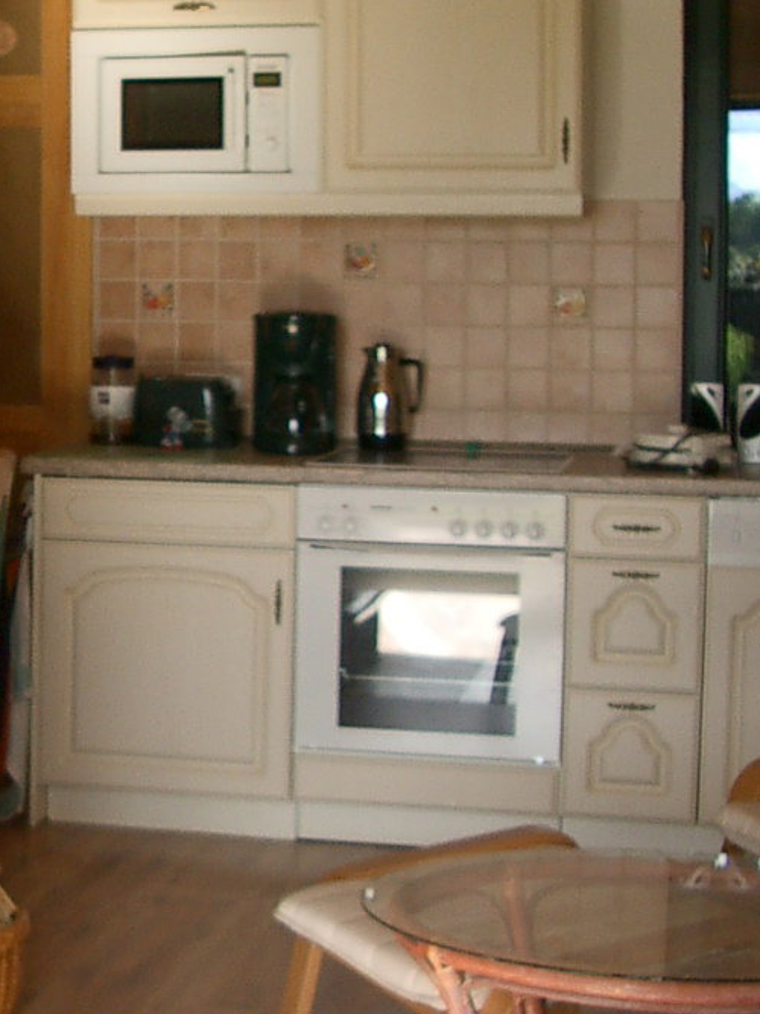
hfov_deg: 16.8
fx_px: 2460
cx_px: -155
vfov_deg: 23.2
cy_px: 389
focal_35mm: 84
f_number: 2.6
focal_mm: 5.8
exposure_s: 1/160
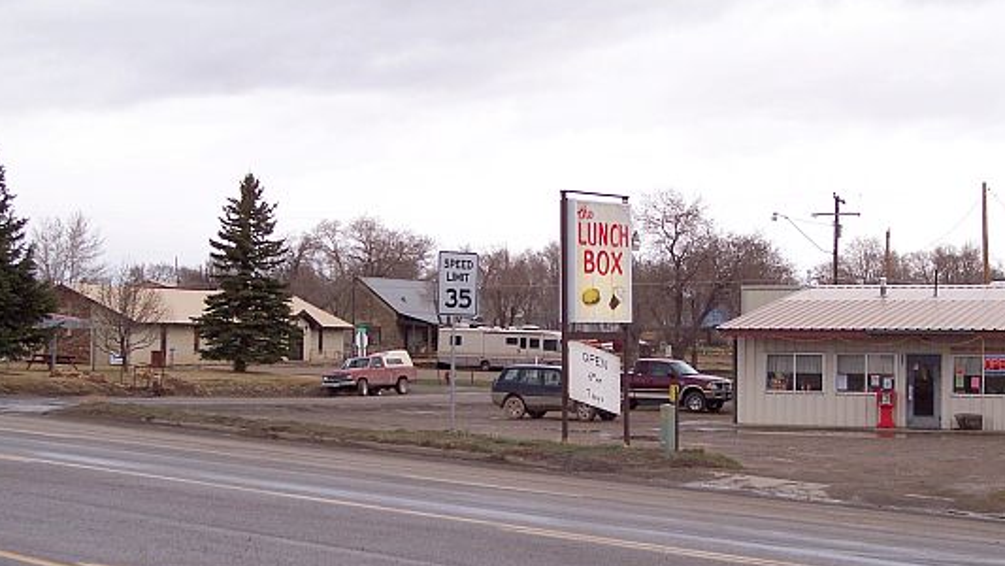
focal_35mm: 68
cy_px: 309
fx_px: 1812
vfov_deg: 17.7
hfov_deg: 31.0
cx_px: 562
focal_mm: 10.7
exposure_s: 1/250
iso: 100
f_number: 4
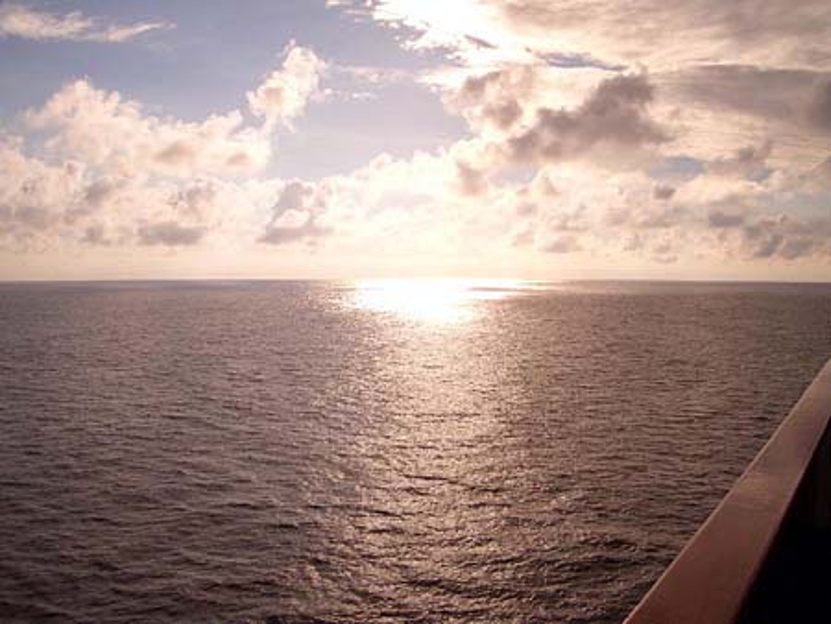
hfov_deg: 52.6
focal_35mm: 35
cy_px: 312
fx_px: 841
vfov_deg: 40.7
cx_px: 416
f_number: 4.3
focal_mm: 5.8
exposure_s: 1/2000
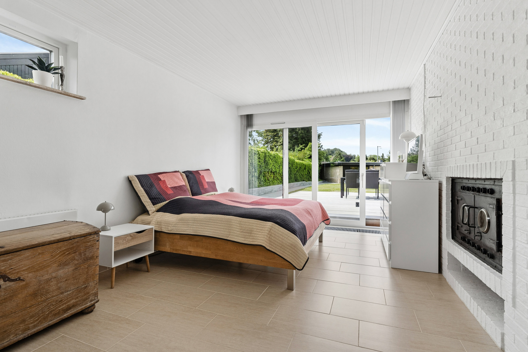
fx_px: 264
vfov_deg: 67.4
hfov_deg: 90.0
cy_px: 176
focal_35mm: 18
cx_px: 264
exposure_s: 1/320
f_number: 4.5
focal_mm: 12
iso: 200
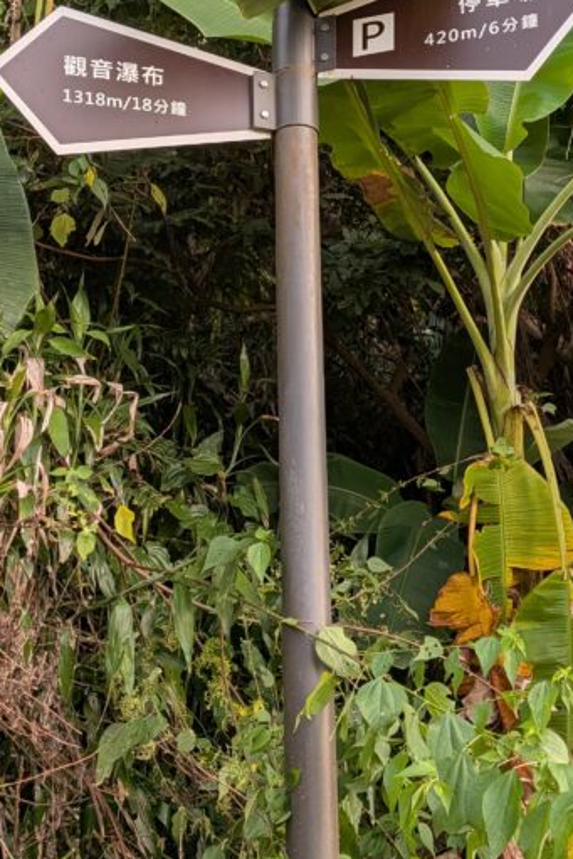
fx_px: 1193
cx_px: 313
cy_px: 284
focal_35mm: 50
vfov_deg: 39.1
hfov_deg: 27.0
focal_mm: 4.53
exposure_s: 1/184
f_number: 1.7
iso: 46
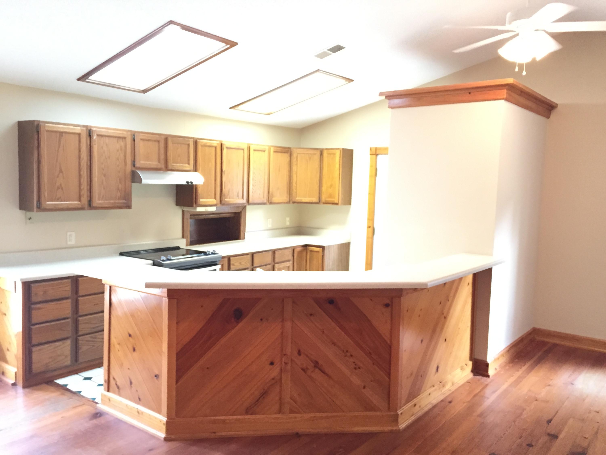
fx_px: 508
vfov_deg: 48.2
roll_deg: -4.1
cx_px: 303
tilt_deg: -5.2
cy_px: 228
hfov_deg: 61.7
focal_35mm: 29
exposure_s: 1/30
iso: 250
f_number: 2.2
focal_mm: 4.15
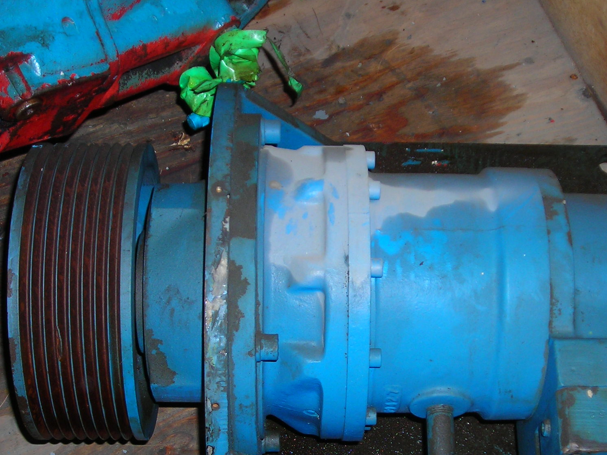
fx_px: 1157
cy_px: 309
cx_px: 365
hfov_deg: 29.3
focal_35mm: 66
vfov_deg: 22.1
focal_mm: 6.3
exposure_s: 1/60.1
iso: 60
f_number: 3.2
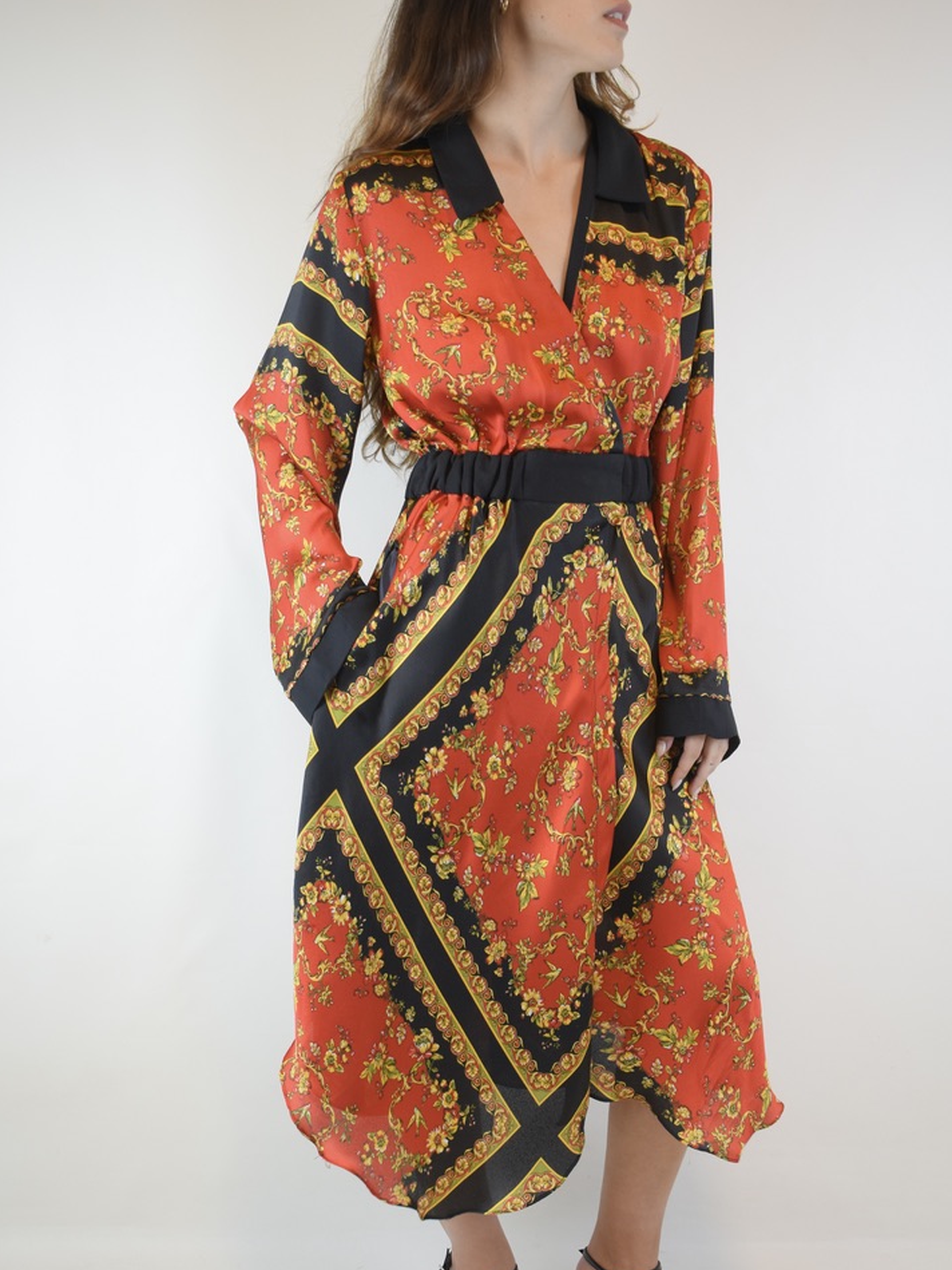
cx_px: 476
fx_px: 1633
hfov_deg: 32.5
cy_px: 724
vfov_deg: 42.4
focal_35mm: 45
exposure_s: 1/80
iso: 400
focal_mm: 27
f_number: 4.2
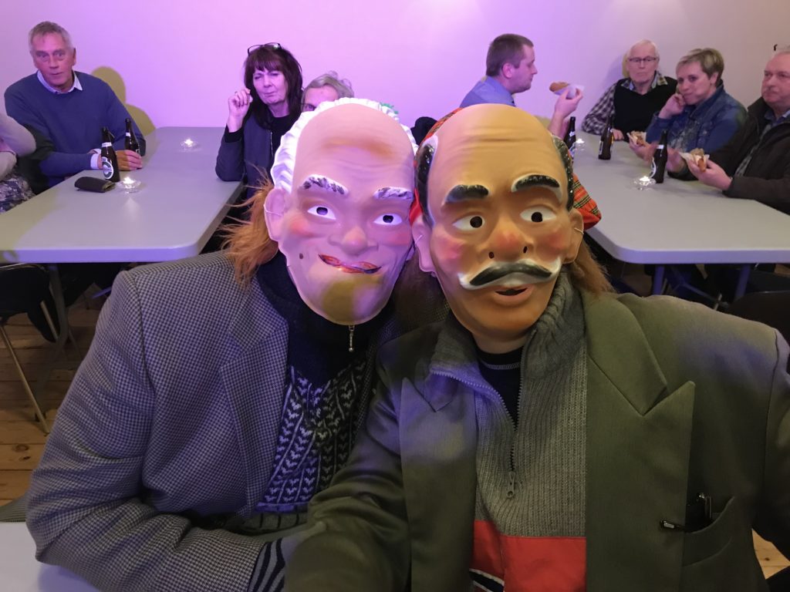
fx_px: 639
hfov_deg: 63.4
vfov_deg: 49.7
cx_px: 395
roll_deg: -0.1
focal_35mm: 28
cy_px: 296
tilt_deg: -22.0
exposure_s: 1/8
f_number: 1.8
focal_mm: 3.99
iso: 80
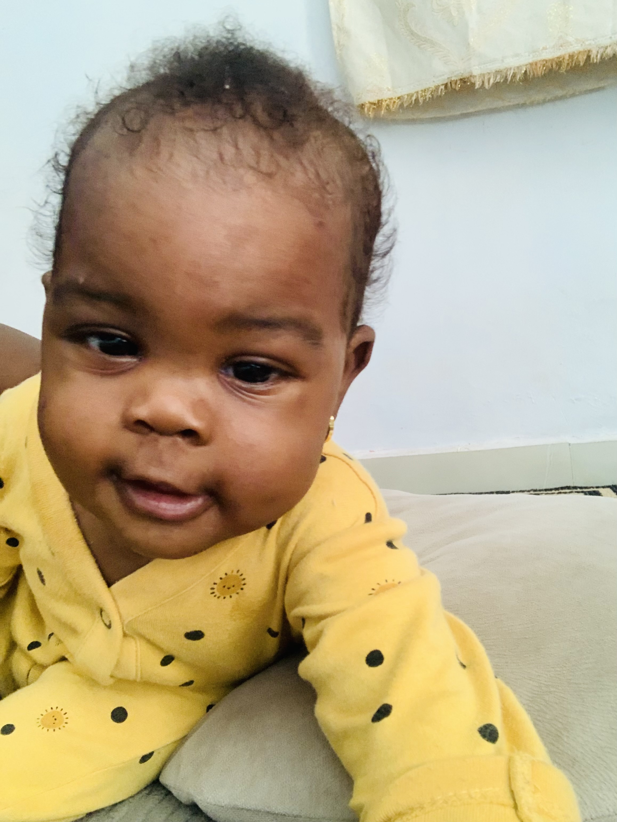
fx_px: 760
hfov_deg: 44.2
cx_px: 308
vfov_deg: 56.8
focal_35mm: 32
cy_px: 411
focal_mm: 2.87
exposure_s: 1/40
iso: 320
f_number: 2.2
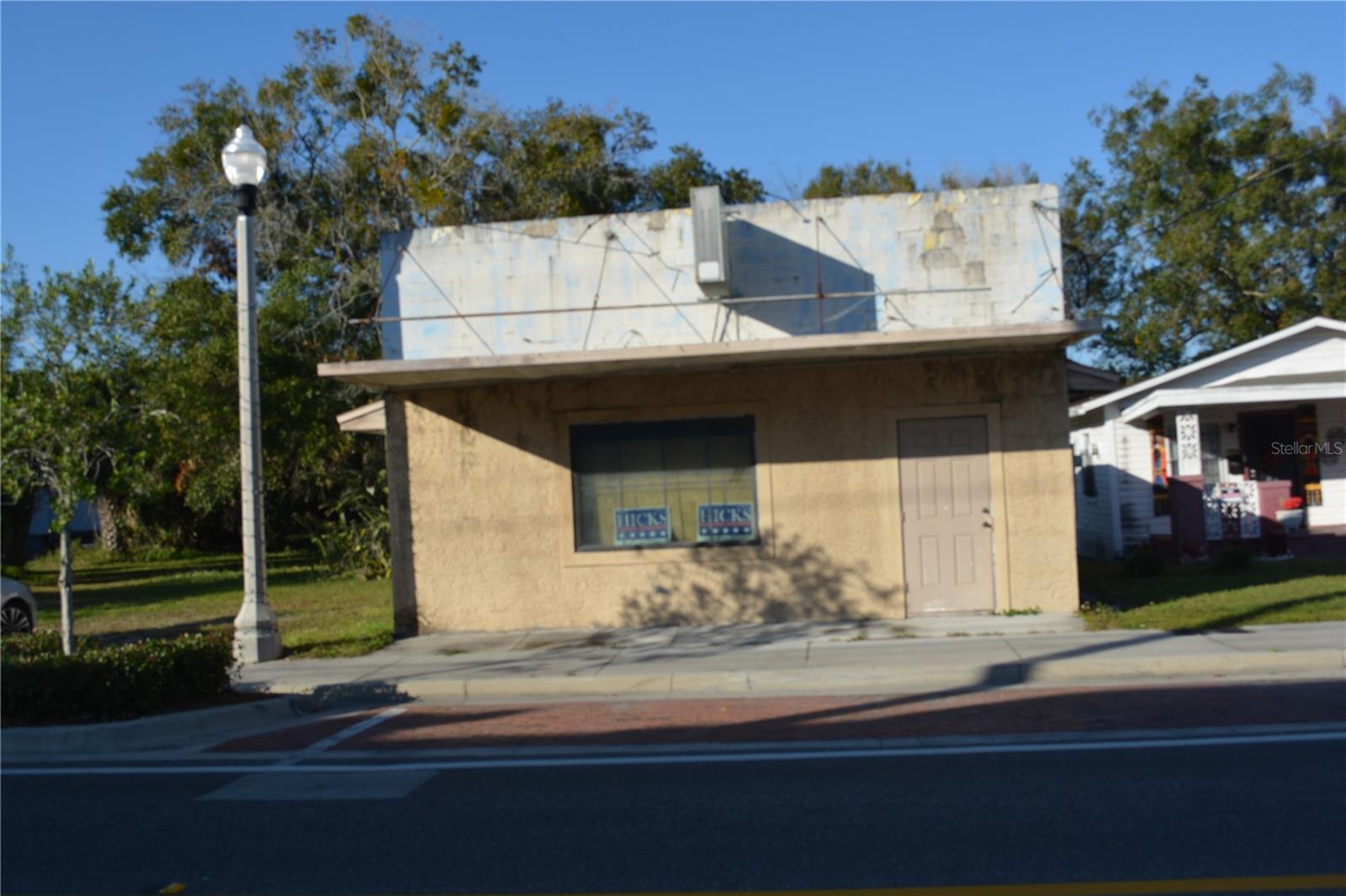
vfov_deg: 36.9
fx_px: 1346
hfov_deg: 53.1
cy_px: 448
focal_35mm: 36
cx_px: 673
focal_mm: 24
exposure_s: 1/250
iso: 110
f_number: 8
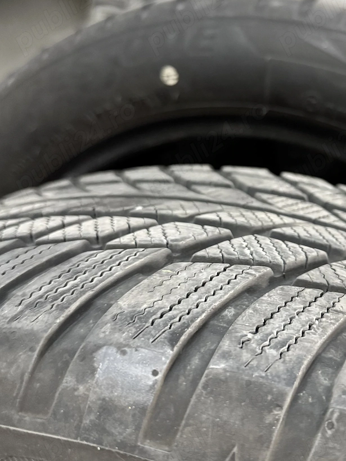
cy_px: 179
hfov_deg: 35.7
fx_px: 520
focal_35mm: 39
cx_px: 272
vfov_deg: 47.5
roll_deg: +10.1
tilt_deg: -35.3
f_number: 1.78
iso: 1000
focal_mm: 6.76
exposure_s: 1/40
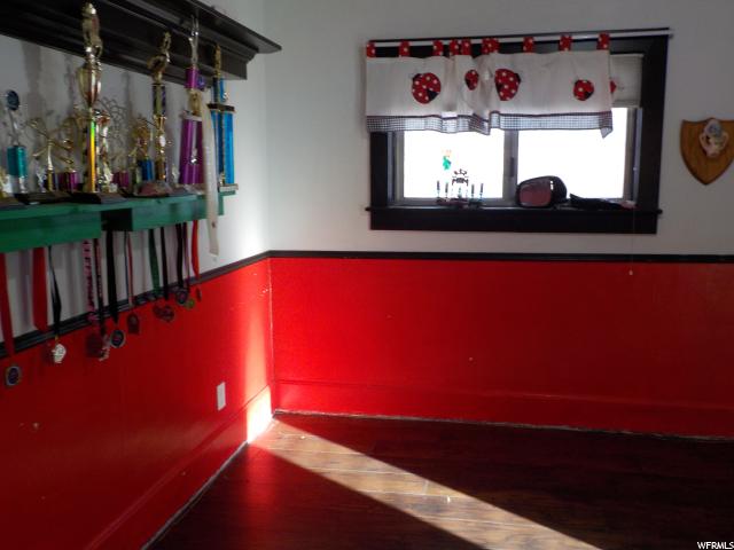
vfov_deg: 46.8
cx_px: 367
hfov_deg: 60.0
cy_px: 275
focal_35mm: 30
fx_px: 636
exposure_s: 1/30
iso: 140
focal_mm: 4.1
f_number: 3.3
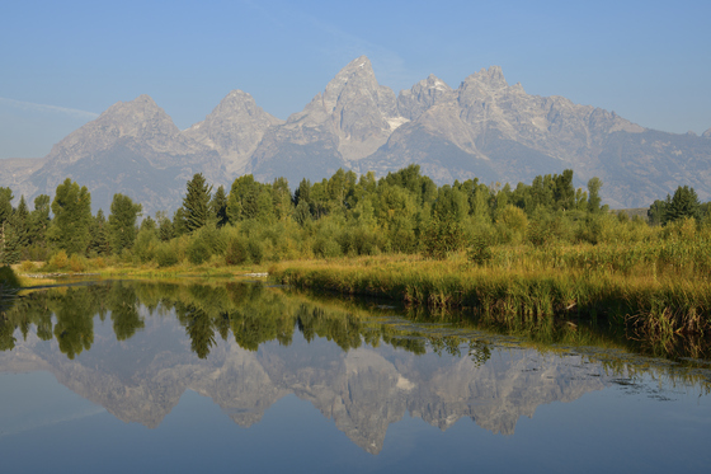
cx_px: 356
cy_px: 237
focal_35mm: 50
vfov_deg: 27.0
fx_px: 987
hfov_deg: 39.6
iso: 64
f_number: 11
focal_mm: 50
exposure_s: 1/80
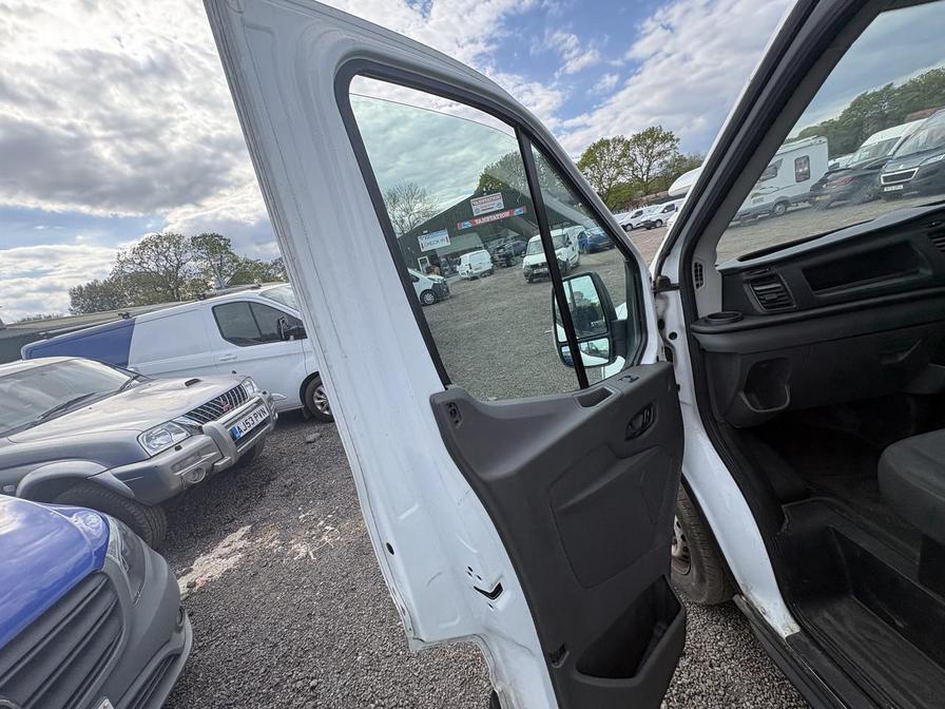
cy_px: 354
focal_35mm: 14
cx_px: 472
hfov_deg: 102.1
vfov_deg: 85.7
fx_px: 382
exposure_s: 1/587
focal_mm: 2.22
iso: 40
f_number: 2.2
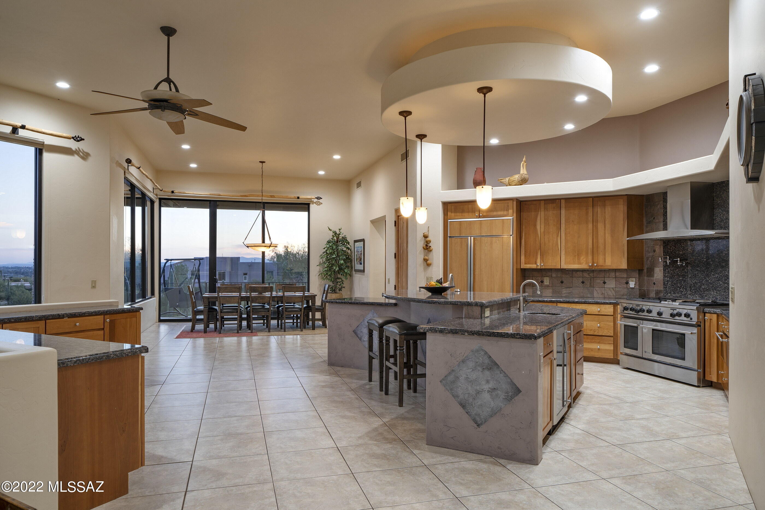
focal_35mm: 24
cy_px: 255
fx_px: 510
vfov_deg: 53.1
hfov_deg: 73.8
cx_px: 382
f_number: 11
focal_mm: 24
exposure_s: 1/1.25
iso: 100
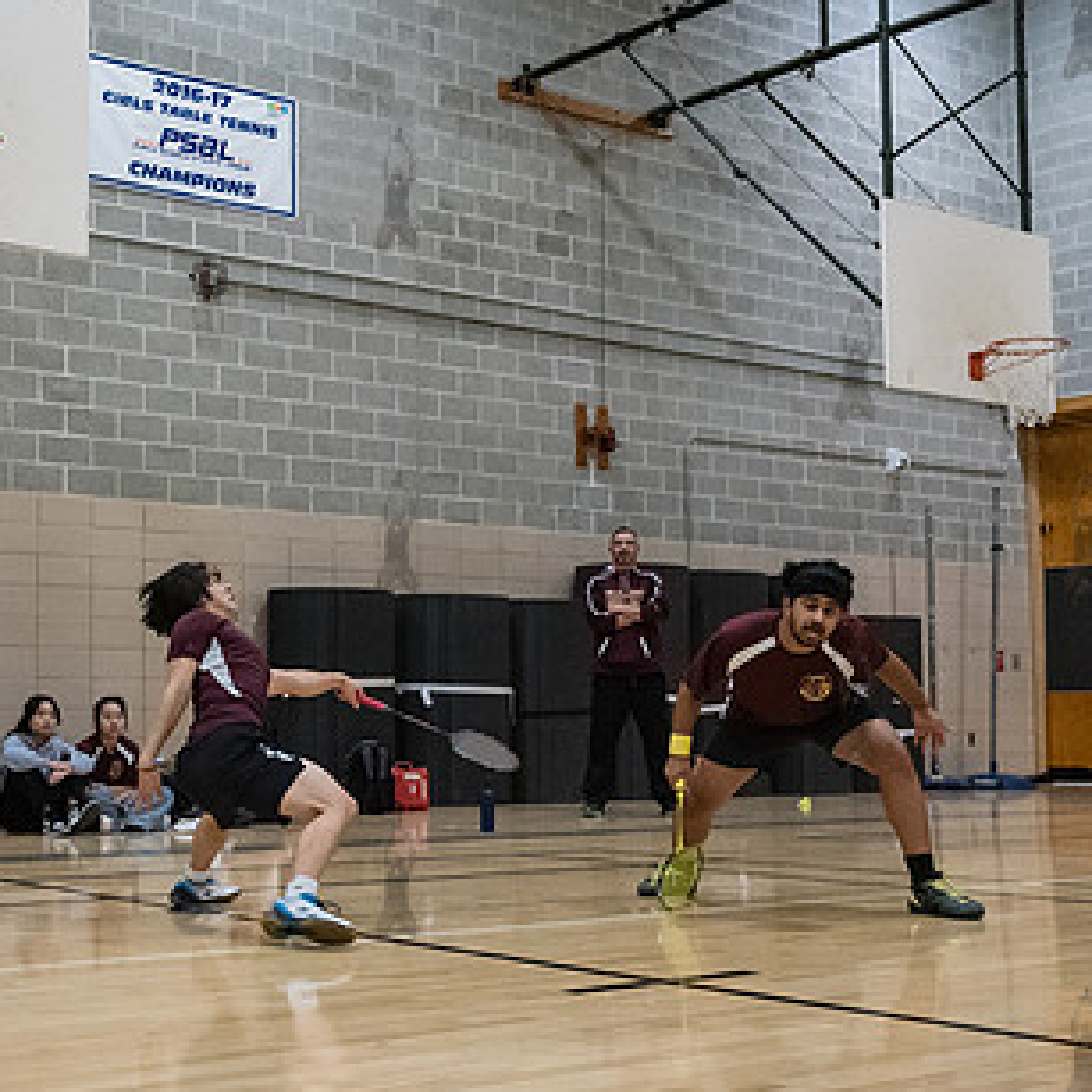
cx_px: 238
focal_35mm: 52
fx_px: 1856
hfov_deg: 32.0
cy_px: 583
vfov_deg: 32.8
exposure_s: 1/400
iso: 8000
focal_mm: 28
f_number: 3.5
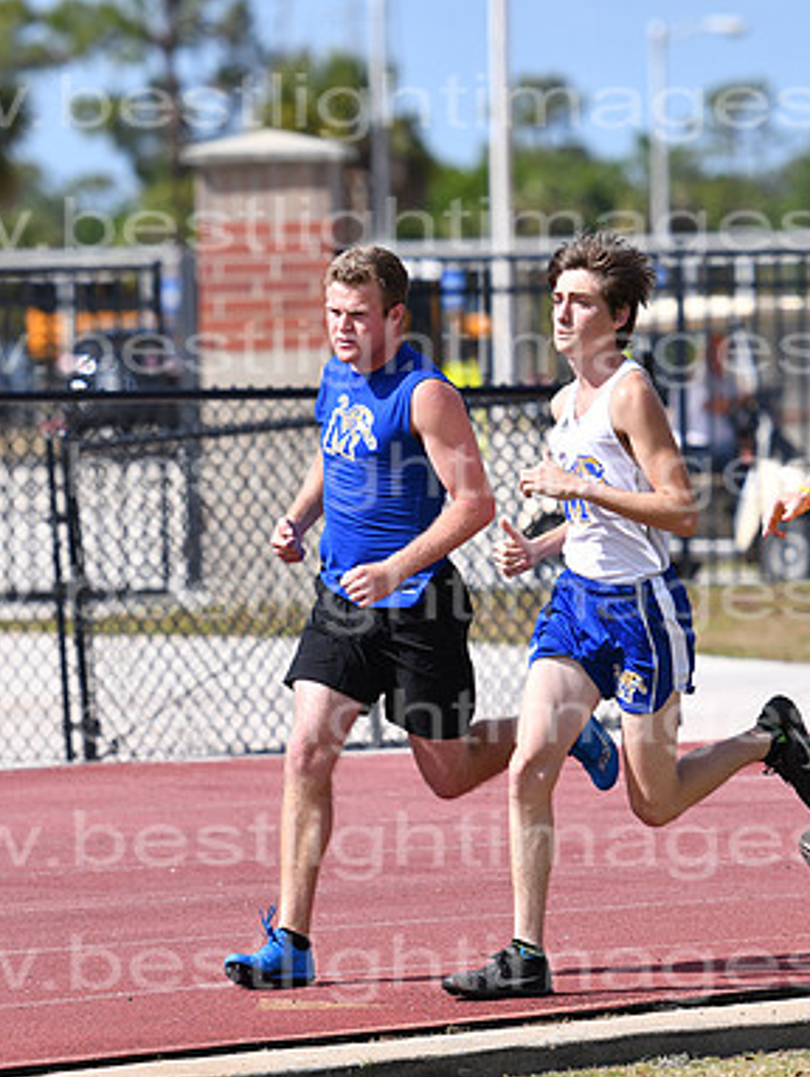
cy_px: 538
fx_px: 11556
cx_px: 439
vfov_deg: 5.3
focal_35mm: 371
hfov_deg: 4.0
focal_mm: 170
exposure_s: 1/1600
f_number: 4
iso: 100
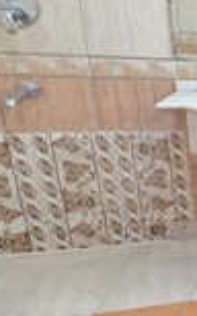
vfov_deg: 48.1
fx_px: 353
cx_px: 442
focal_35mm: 41
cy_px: 132
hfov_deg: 16.6
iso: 400
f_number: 1.9
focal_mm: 2.2
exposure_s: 1/50
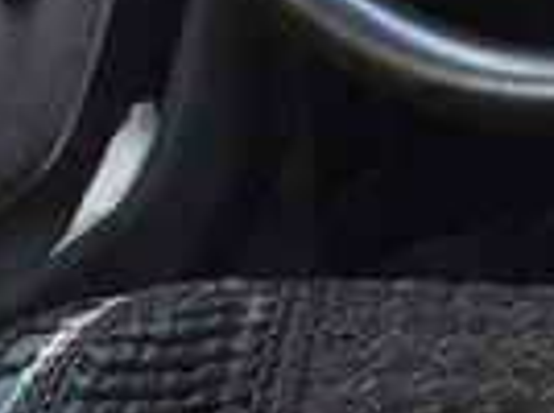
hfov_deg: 12.8
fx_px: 2205
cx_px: 1050
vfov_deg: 10.4
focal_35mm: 138
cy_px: -163
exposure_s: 1/33
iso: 80
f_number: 1.9
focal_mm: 3.7
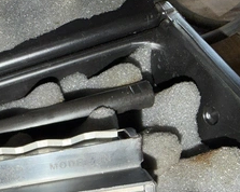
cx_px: 40
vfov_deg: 34.5
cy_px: 154
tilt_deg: -59.7
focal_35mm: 42
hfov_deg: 41.5
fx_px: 298
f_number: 2.2
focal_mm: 2.22
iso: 50
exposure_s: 1/60
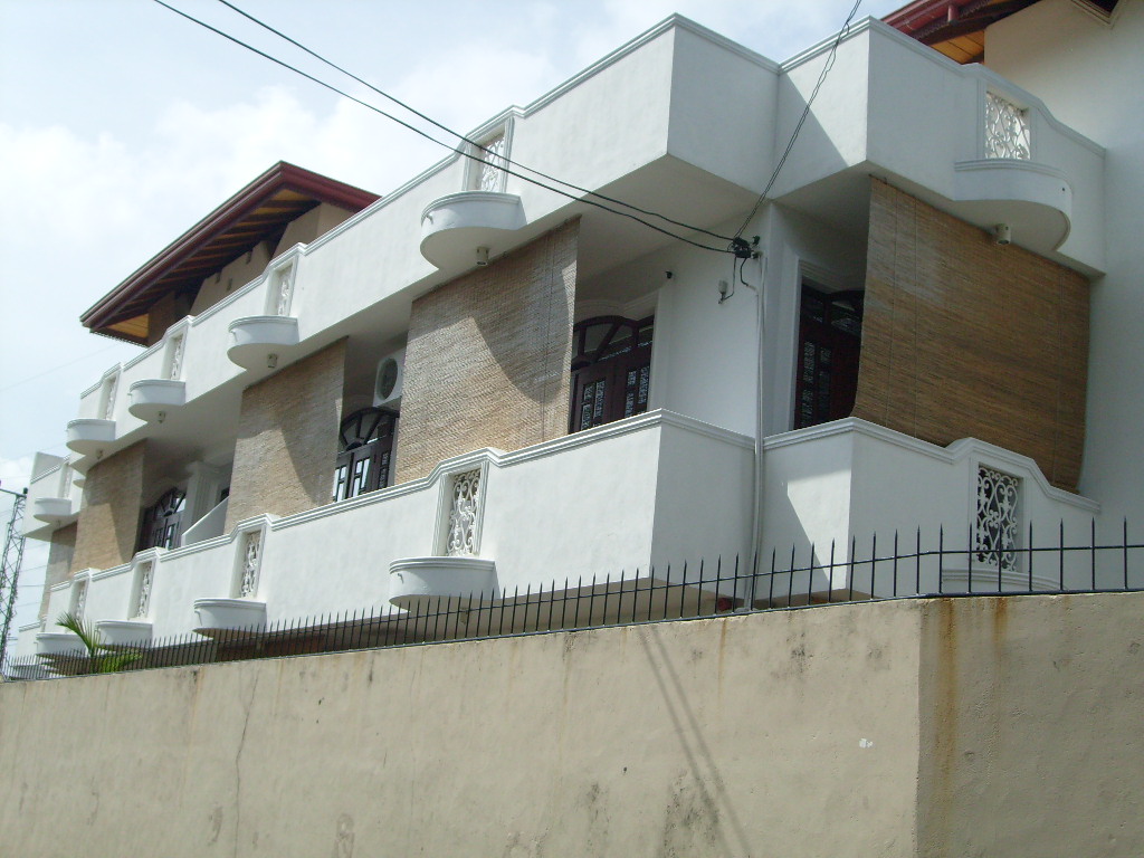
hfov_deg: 43.9
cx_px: 572
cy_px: 429
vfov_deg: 33.6
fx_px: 1421
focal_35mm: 43
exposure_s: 1/350
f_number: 7.7
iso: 80
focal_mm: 7.2
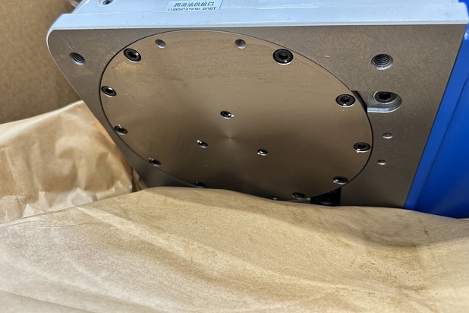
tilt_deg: -49.4
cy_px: 131
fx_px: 365
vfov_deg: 46.2
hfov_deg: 65.5
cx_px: 231
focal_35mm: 28
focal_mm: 5.7
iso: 80
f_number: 1.5
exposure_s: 1/50
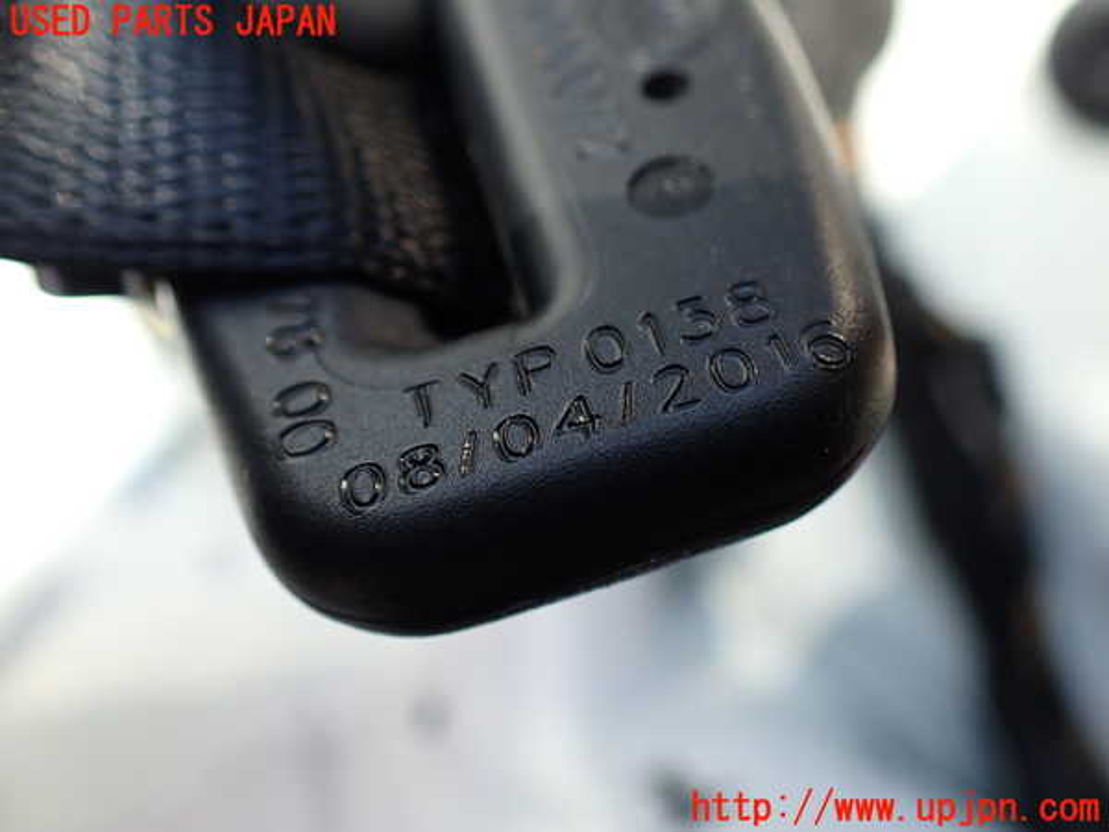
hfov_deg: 60.0
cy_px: 416
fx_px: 961
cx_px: 554
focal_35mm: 30
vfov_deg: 46.8
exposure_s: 1/200
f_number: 2.3
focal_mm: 5.4
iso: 100
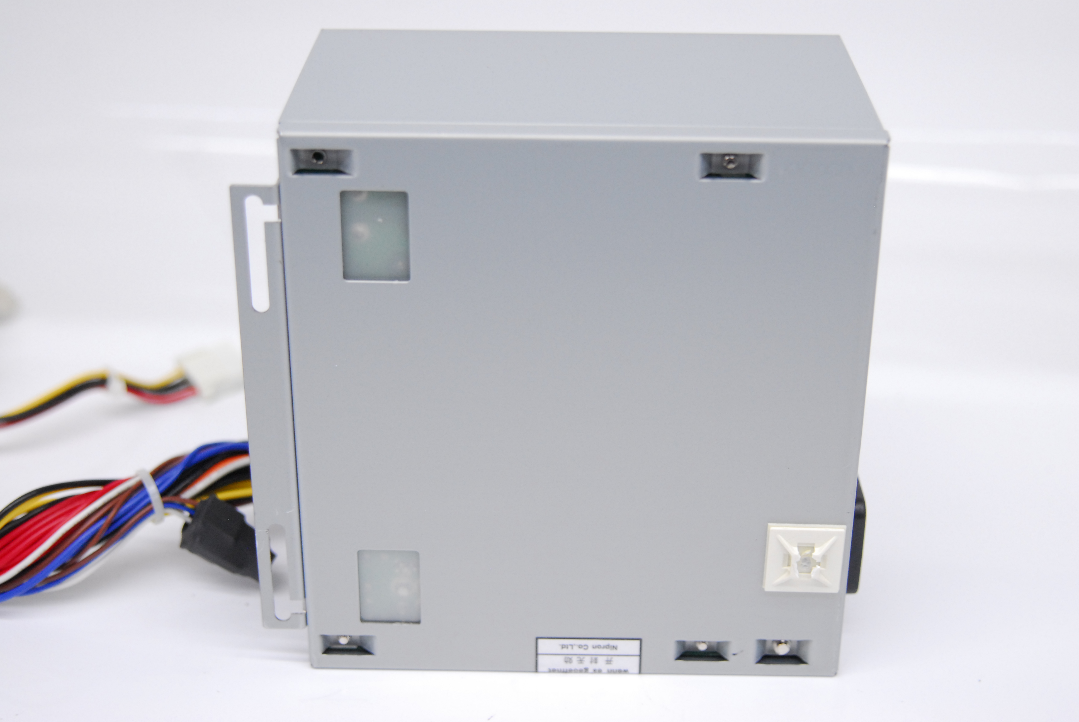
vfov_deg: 22.7
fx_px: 1800
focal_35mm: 60
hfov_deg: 33.4
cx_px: 540
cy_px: 361
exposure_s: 1/160
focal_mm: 40
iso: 800
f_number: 3.3
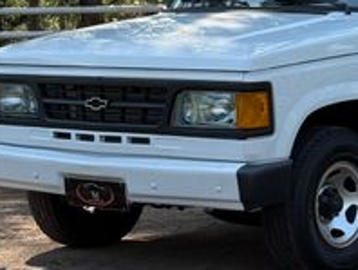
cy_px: 71
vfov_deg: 13.0
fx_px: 1180
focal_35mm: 114
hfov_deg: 16.9
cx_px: 342
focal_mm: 6.76
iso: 100
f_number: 1.78
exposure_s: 1/1838
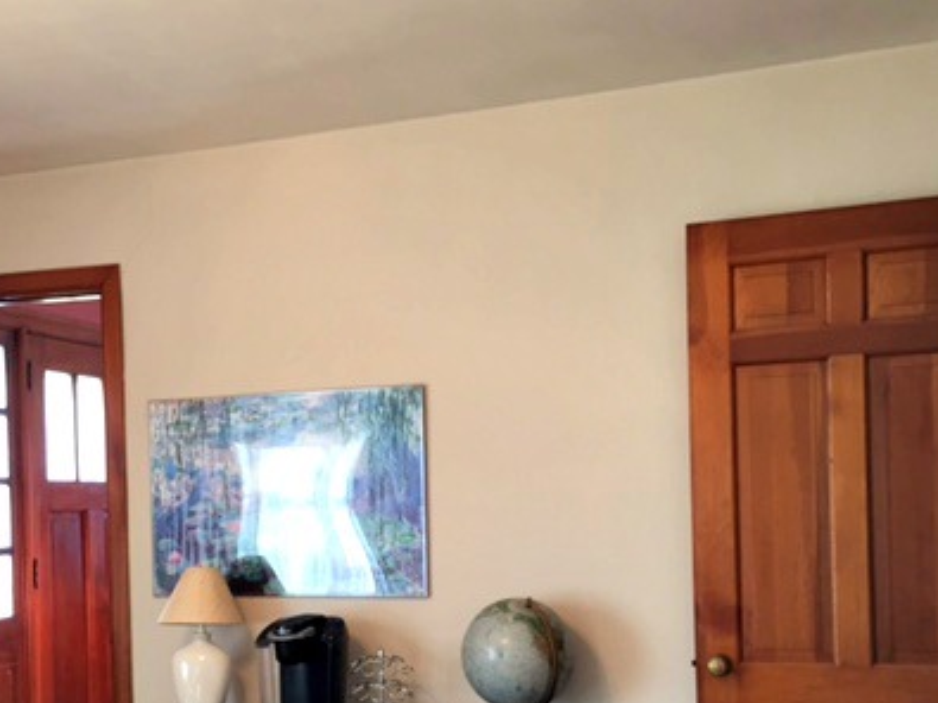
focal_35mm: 47
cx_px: 361
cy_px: 530
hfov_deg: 40.2
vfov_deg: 30.3
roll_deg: +1.1
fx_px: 1273
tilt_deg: +0.3
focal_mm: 4.15
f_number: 2.2
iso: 100
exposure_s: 1/30
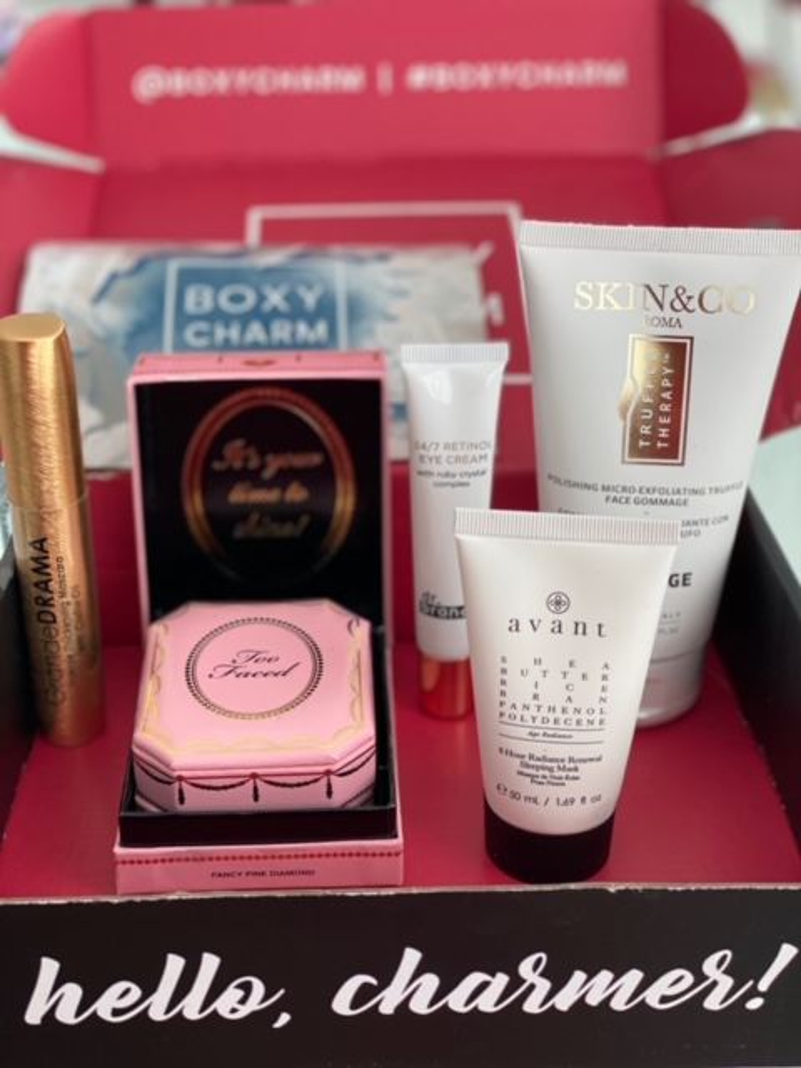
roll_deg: -0.8
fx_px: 1604
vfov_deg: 36.8
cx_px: 400
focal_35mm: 52
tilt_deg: -29.7
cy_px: 534
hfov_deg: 28.0
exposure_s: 1/122
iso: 25
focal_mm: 6
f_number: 2
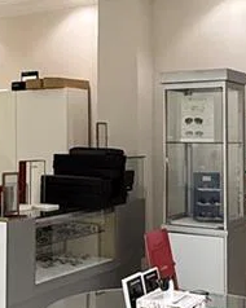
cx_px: -1
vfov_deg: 27.5
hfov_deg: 21.4
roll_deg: -0.1
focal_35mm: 69
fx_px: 629
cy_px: 119
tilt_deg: +2.5
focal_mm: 2.22
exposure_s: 1/60
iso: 640
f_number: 2.2
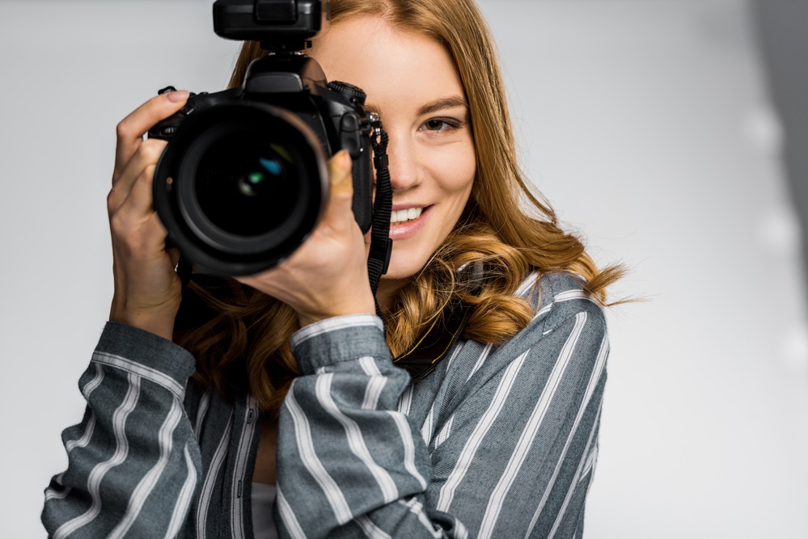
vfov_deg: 6.9
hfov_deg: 10.3
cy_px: 270
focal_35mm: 200
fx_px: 4491
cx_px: 404
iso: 100
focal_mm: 200
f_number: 4.5
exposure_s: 1/200
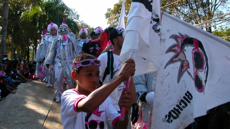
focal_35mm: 41
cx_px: 113
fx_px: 250
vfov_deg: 29.0
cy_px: 60
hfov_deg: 49.4
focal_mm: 5.6
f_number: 4.5
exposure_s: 1/228
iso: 100
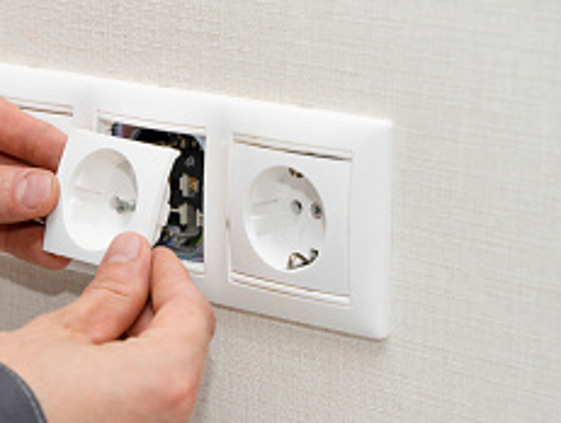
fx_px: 2402
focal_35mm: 148
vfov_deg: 10.0
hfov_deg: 13.2
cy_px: 266
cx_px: 28
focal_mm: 70
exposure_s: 1/160
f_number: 5
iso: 125
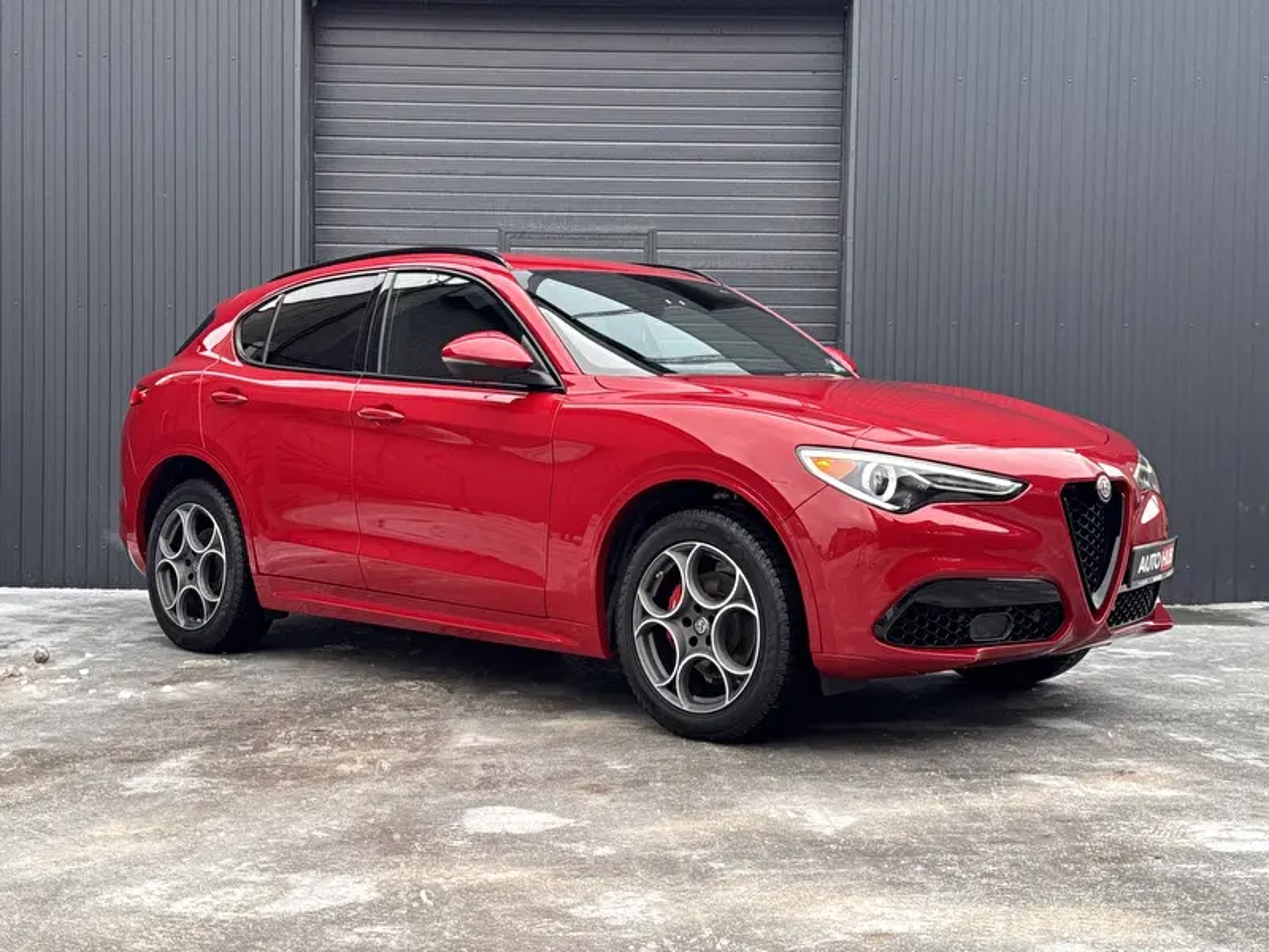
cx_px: 634
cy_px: 476
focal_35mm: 48
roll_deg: -0.1
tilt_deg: -1.3
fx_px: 1760
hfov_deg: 39.7
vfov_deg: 30.3
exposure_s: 1/196
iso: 160
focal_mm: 6.76
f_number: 1.78
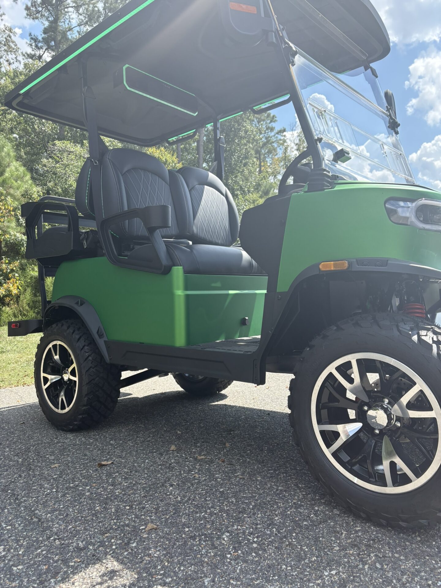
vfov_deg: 67.3
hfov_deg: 53.1
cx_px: 220
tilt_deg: +2.9
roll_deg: +2.9
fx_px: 442
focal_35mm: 26
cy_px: 294
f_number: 1.6
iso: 64
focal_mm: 5.96
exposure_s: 1/1751
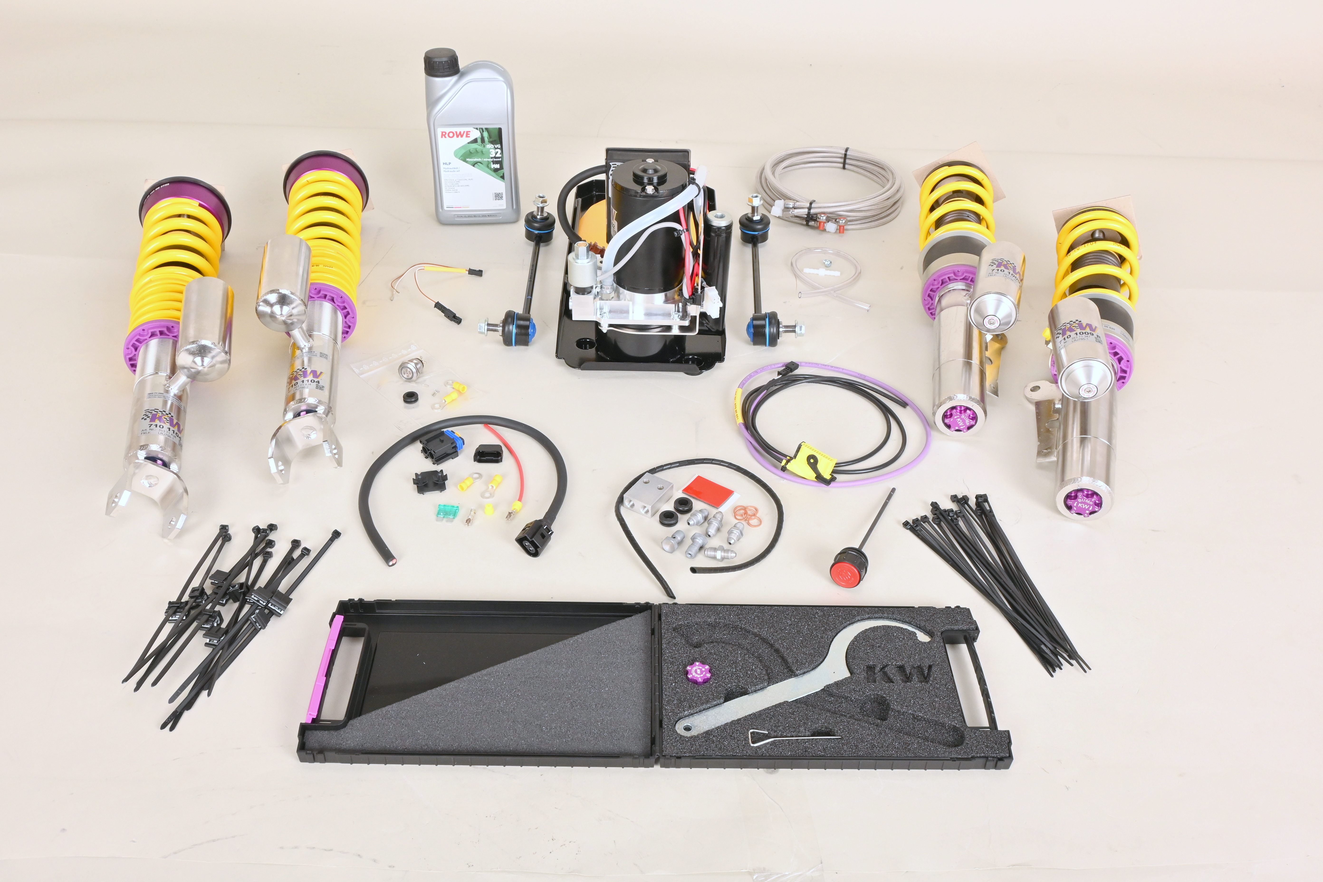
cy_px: 441
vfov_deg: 40.8
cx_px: 662
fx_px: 1185
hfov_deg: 58.3
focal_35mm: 32
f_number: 10
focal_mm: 21.5
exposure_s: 1/160
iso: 500
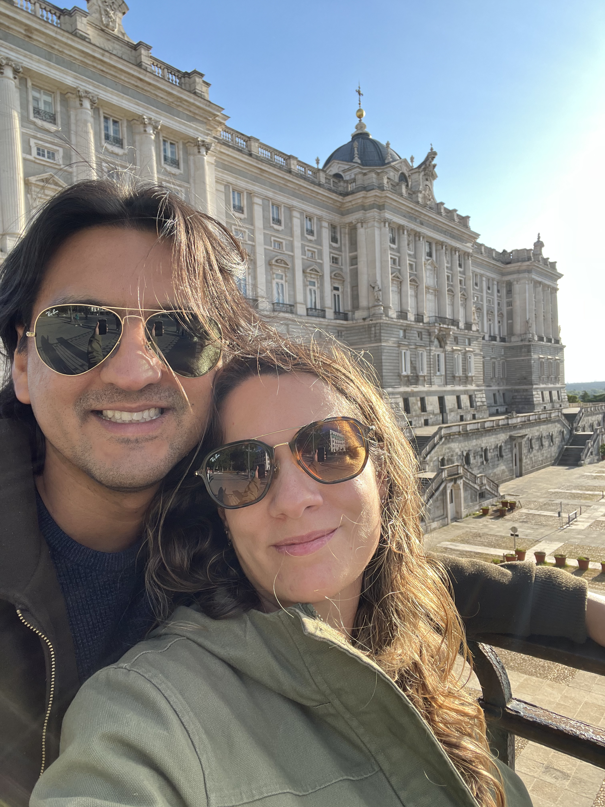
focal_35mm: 23
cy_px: 404
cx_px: 302
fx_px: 536
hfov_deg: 58.9
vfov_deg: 73.9
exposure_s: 1/206
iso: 32
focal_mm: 2.71
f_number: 2.2
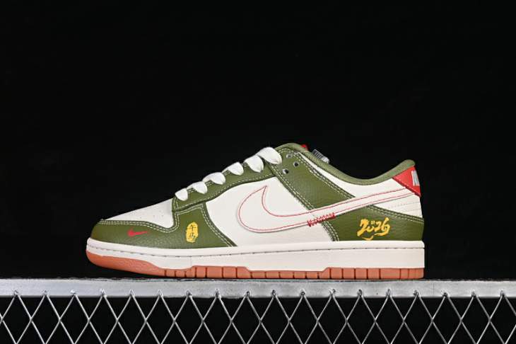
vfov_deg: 18.2
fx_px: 1074
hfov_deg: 27.0
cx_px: 258
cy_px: 172
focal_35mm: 75
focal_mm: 50
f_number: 8
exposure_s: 1/80
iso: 160
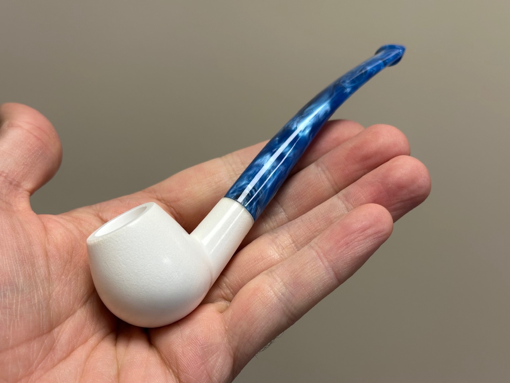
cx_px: 255
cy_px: 192
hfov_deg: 39.7
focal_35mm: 48
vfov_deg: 30.3
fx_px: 707
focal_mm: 6.86
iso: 50
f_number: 1.78
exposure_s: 1/100
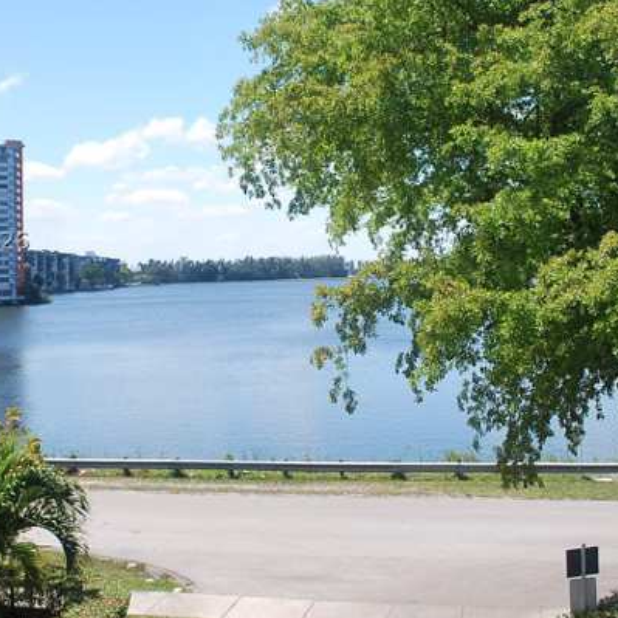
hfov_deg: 36.8
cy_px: 239
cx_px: 302
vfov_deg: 36.6
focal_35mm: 46
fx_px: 929
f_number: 6.3
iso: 100
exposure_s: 1/160
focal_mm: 18
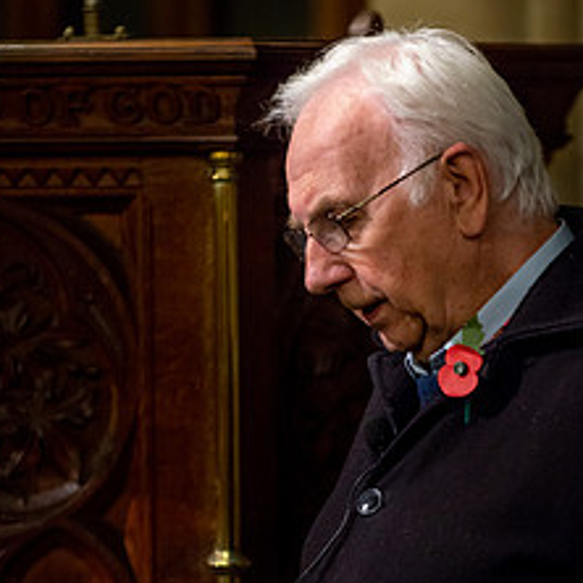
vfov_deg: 5.1
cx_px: 378
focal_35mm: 345
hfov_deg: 5.1
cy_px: 349
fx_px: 6574
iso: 2500
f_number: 2.8
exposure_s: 1/125
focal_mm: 200
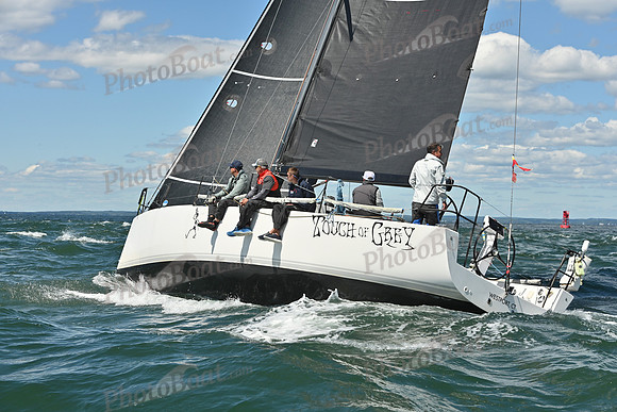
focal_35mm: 70
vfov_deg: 19.5
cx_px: 308
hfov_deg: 28.8
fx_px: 1200
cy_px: 206
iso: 320
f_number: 9
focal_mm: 70
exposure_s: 1/1600
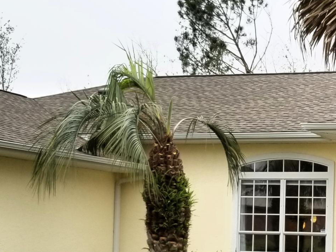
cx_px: 290
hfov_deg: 23.3
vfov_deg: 17.9
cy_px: 185
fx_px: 796
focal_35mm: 82
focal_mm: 4.3
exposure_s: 1/822
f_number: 1.7
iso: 50
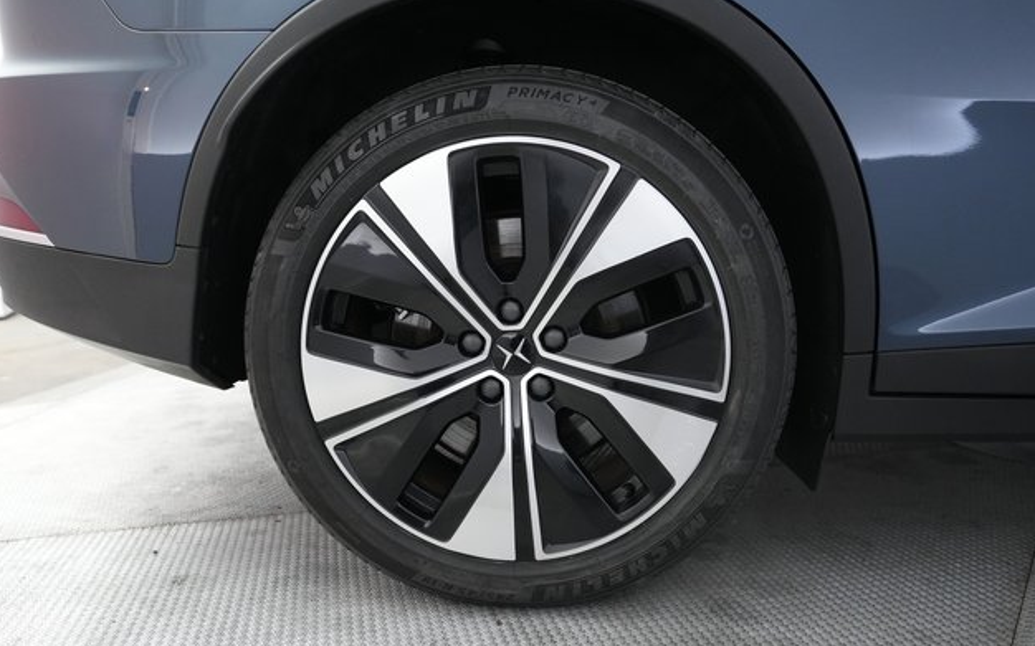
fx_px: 705
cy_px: 345
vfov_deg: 49.2
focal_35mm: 25
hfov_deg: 72.6
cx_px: 519
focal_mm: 24
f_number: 2.8
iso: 4000
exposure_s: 1/160
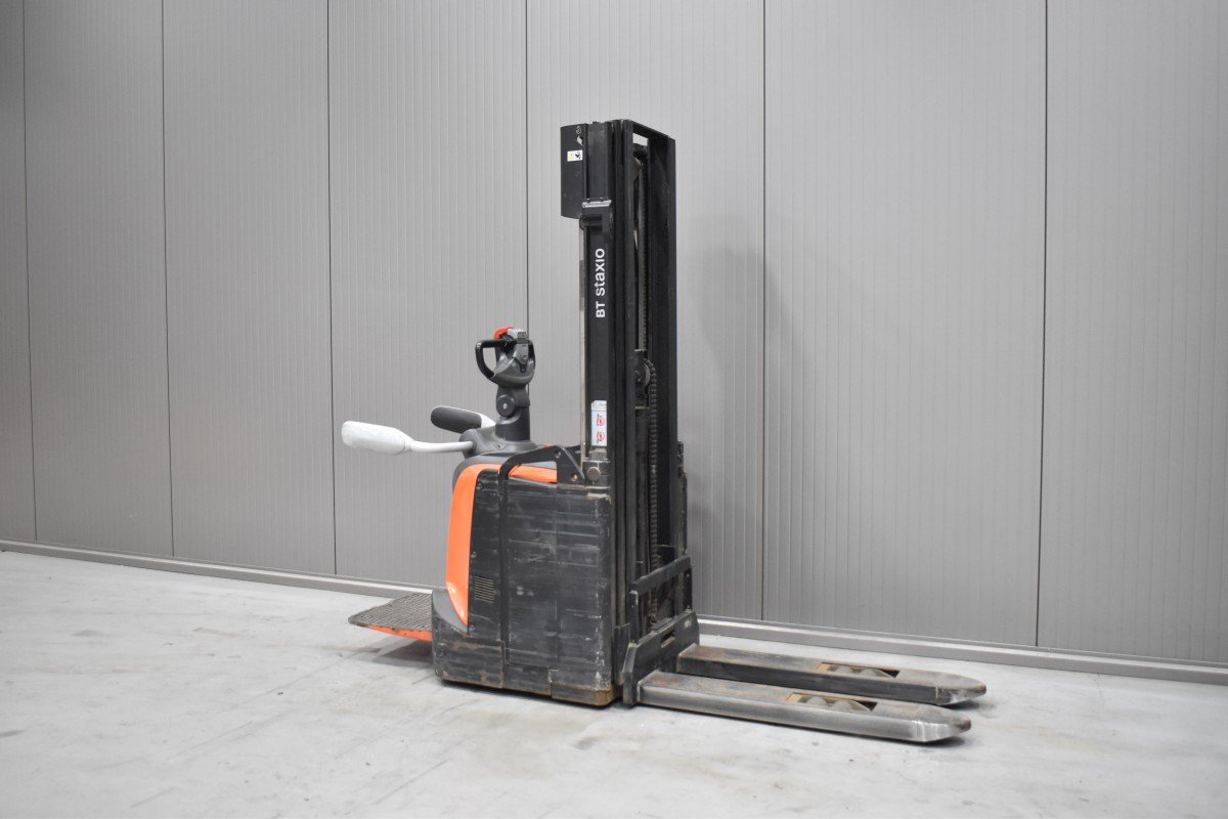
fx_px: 1126
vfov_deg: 40.0
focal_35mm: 33
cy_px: 410
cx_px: 614
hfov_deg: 57.2
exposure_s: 1/50
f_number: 4
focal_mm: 22
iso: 1600
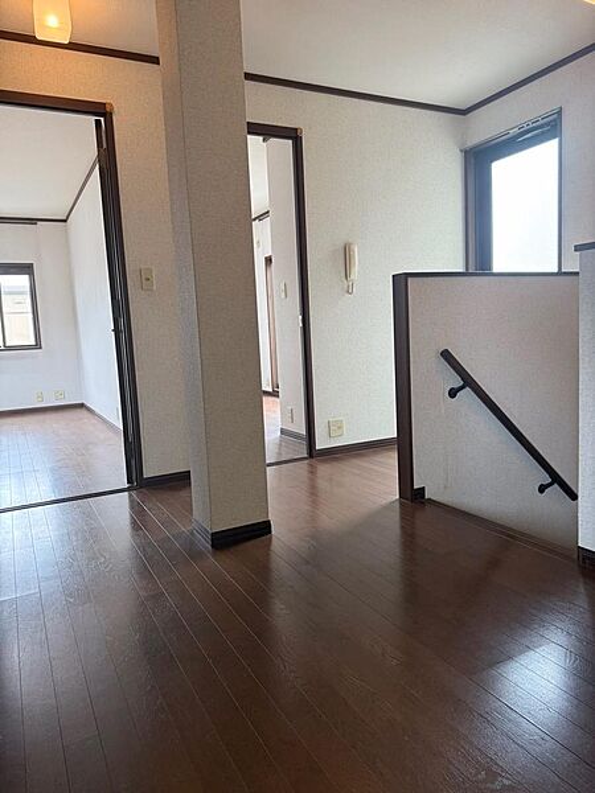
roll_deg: +3.1
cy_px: 396
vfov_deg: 71.6
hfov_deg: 56.8
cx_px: 298
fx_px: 550
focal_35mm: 24
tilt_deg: -5.3
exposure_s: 1/120
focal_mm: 6.76
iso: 160
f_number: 1.78
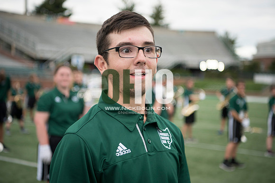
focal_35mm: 56
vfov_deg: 24.2
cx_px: 138
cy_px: 92
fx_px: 428
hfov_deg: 35.6
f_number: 2.8
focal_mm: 56
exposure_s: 1/640
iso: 400
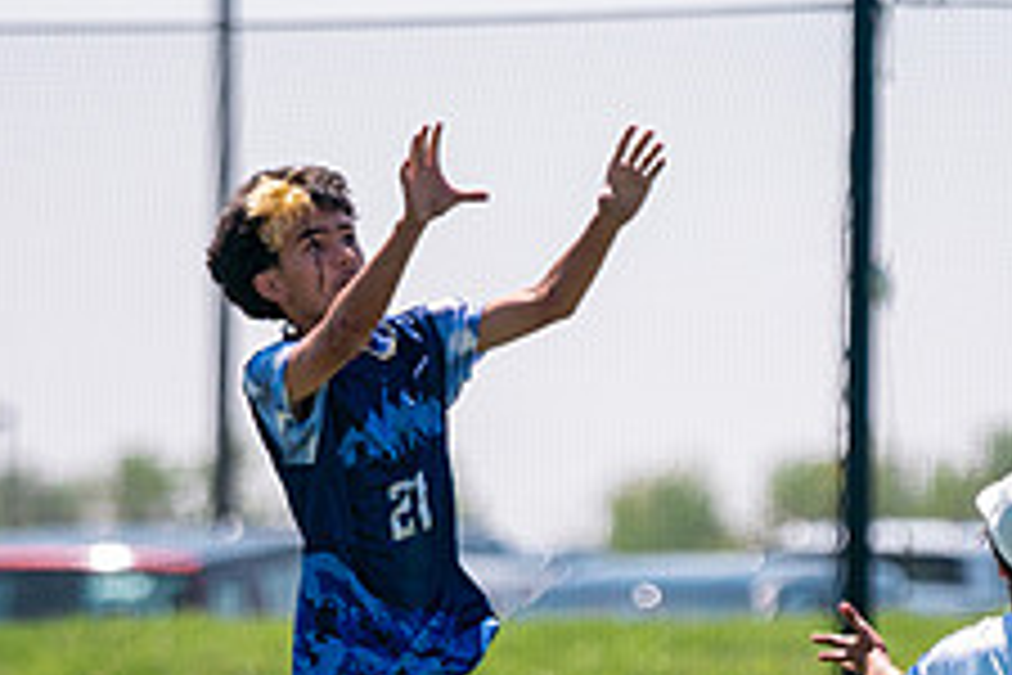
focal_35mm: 625
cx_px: 598
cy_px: 602
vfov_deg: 2.2
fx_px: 17568
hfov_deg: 3.3
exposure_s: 1/8000
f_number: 2.8
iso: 640
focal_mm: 200
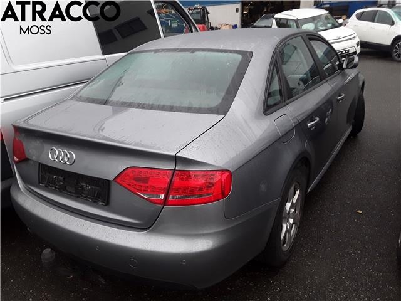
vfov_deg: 49.7
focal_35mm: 28
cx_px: 200
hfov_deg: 63.4
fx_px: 324
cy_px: 150
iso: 64
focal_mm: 2.91
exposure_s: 1/100
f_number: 1.9
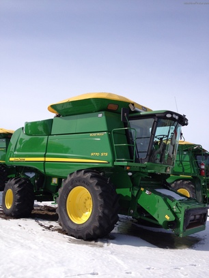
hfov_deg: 40.7
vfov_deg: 52.6
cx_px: 104
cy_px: 139
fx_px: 282
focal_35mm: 35
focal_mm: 4.28
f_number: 2.4
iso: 50
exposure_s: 1/3067
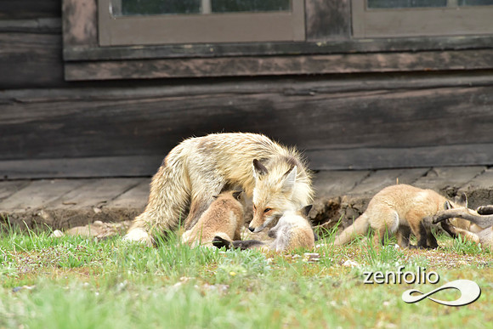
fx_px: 11642
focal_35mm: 850
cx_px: 246
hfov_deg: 2.4
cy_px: 164
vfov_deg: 1.6
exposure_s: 1/320
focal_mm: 850
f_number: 13
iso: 800
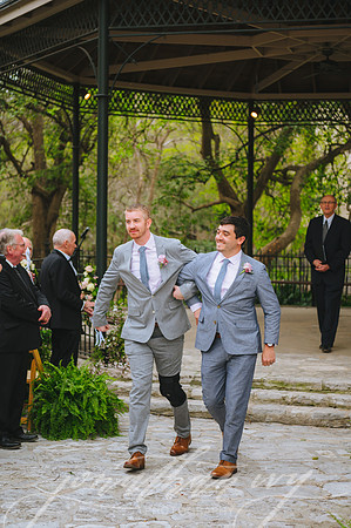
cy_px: 264
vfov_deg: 31.0
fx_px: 953
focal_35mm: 65
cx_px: 176
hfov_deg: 20.9
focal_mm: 65
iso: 400
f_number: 2.8
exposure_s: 1/1600
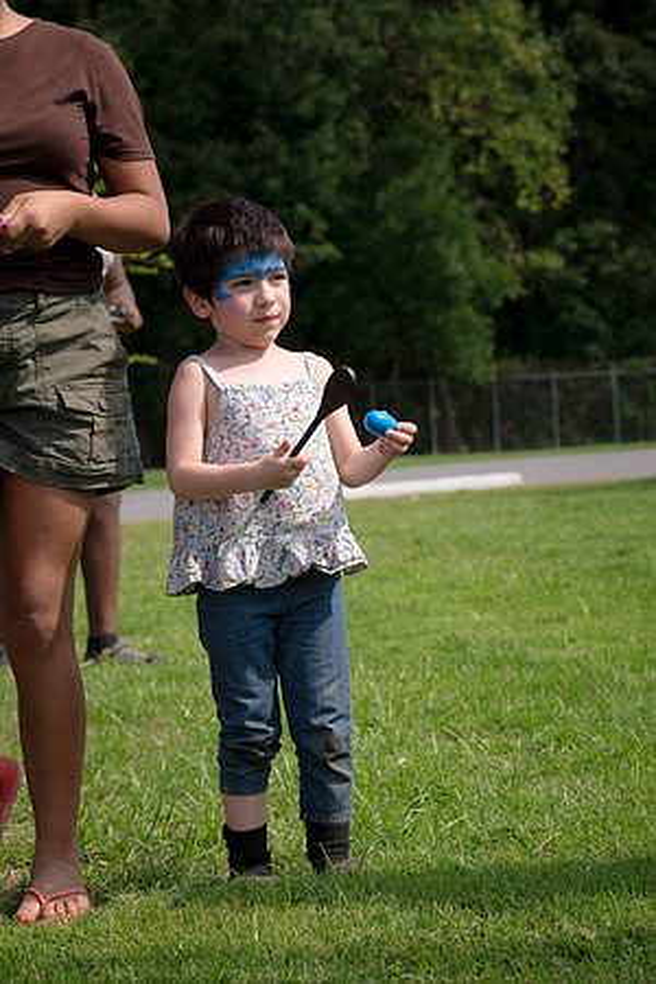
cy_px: 492
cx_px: 328
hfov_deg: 15.9
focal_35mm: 86
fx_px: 2350
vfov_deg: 23.6
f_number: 7.1
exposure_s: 1/320
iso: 200
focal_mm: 86
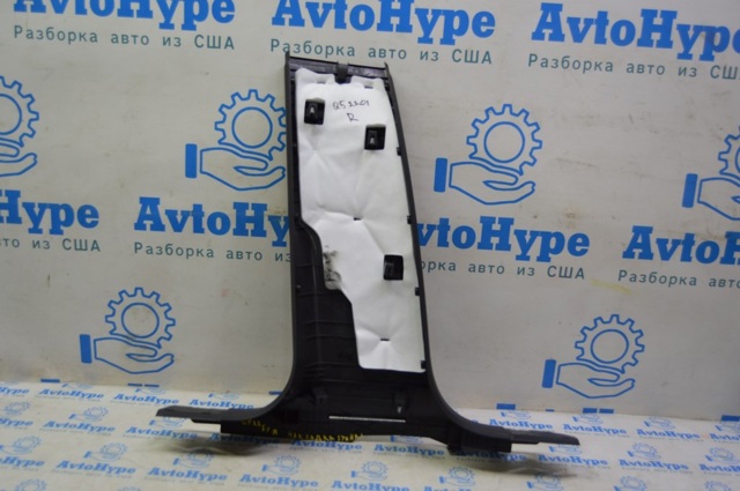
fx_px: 677
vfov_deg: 39.9
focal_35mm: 33
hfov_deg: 57.3
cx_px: 370
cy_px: 246
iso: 400
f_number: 4
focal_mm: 22
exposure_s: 1/60
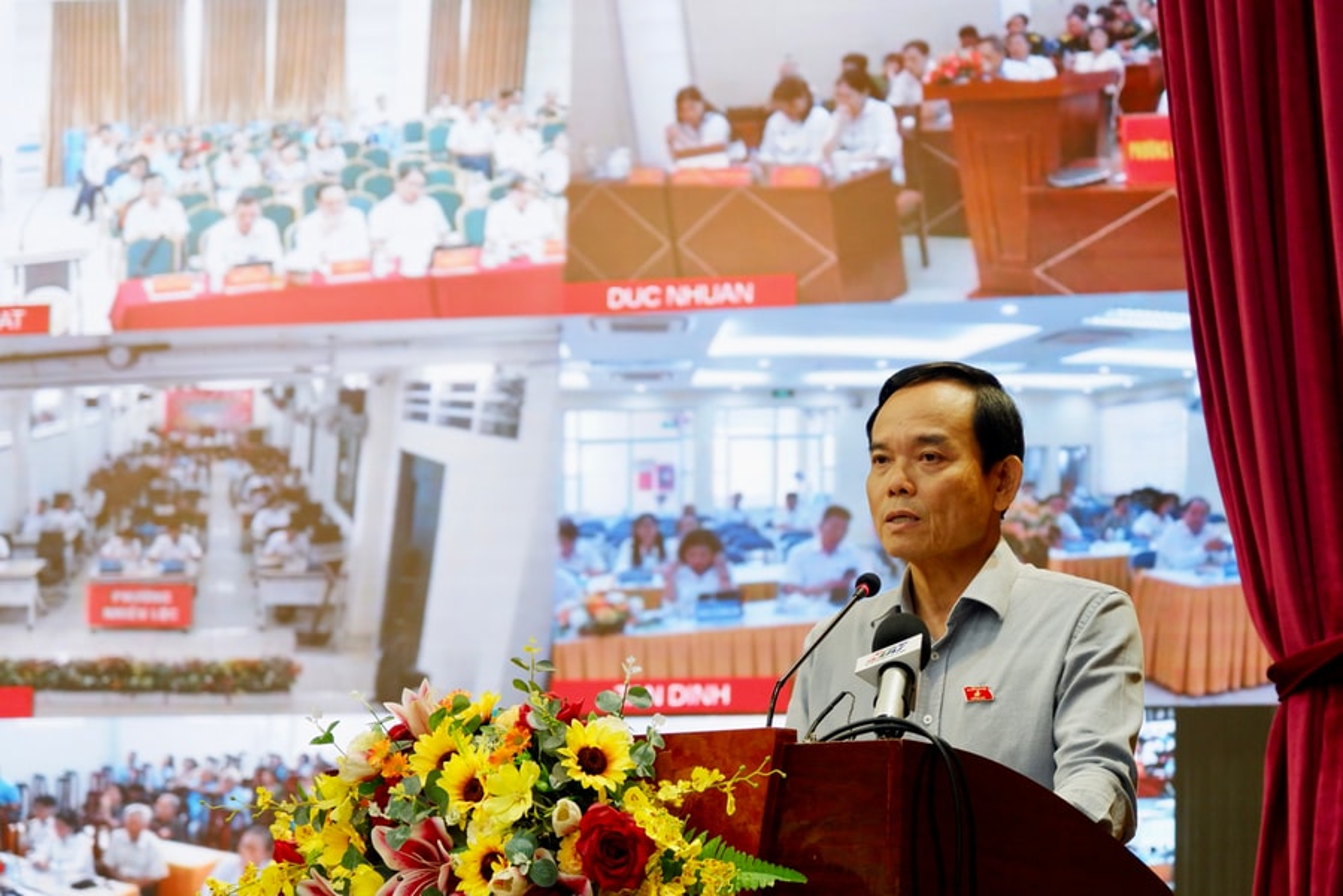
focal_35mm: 111
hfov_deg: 18.4
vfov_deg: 12.3
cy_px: 448
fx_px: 4141
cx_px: 672
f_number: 4
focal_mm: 74.2
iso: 1600
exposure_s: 1/125
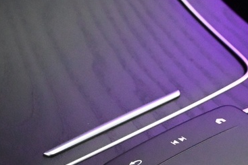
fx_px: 1049
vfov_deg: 9.0
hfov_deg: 13.5
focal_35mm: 152
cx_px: 70
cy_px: 146
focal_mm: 23
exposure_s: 1/60
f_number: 4.2
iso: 5000
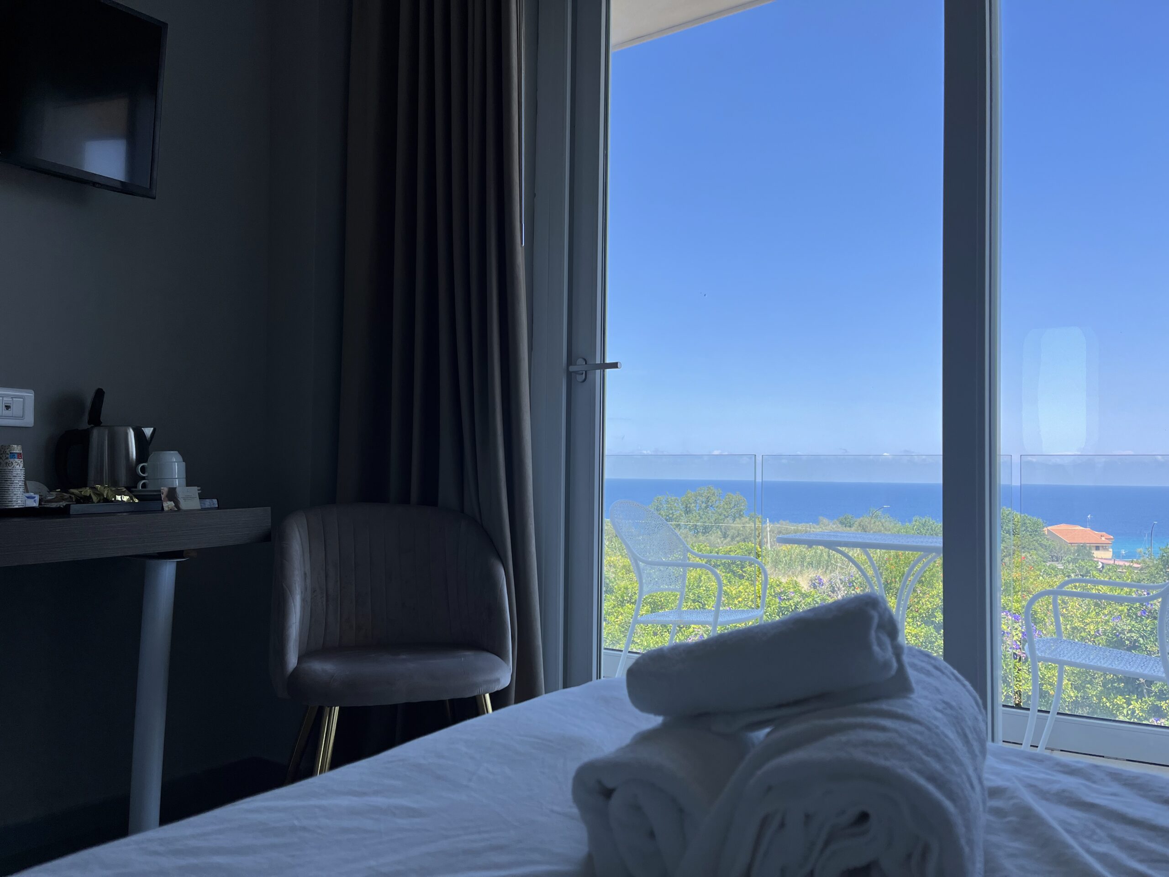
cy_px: 438
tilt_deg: +2.0
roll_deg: -0.9
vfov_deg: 53.1
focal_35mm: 26
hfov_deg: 67.3
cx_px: 584
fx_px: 878
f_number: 1.6
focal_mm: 5.1
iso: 50
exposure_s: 1/1458
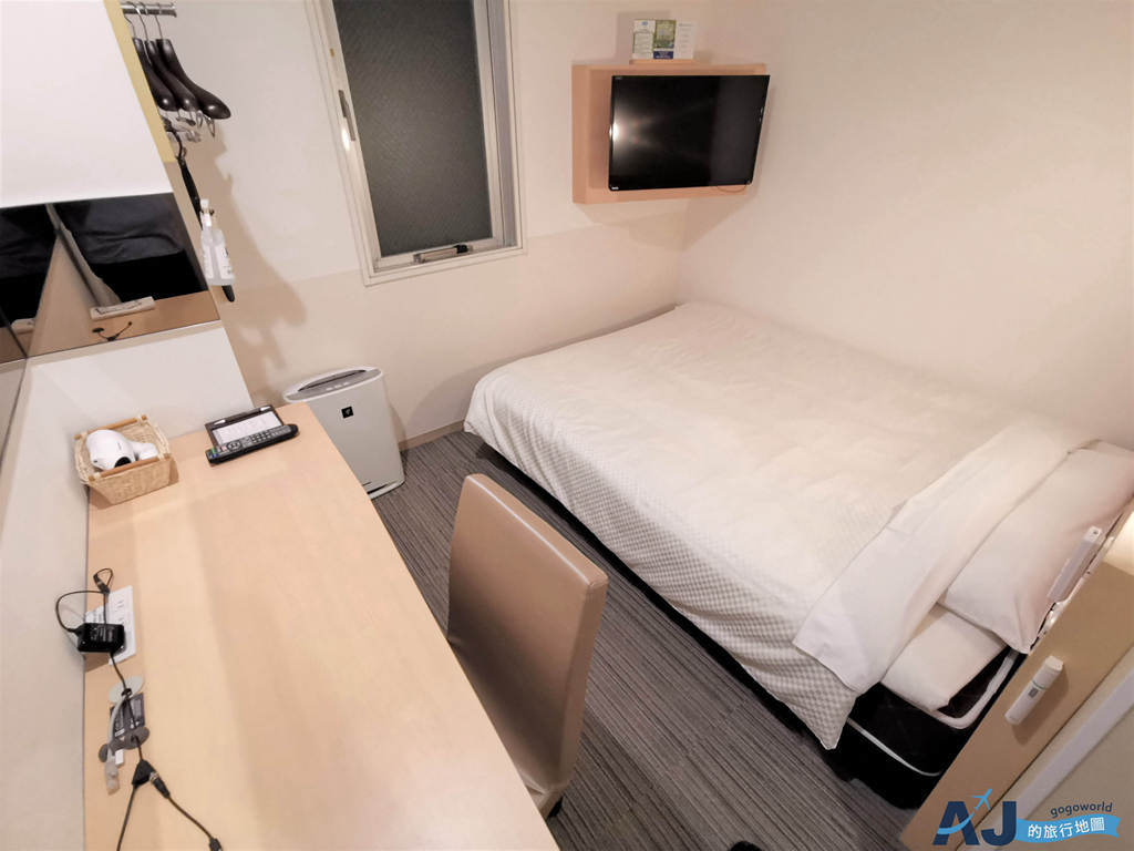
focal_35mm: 17
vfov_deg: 74.7
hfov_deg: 91.0
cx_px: 567
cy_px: 426
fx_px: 557
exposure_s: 1/33.3
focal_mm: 2.26
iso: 500
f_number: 2.2
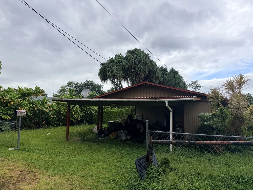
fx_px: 175
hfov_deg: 71.6
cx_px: 126
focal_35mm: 24
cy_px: 95
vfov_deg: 56.8
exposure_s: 1/3145
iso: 80
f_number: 1.78
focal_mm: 6.76
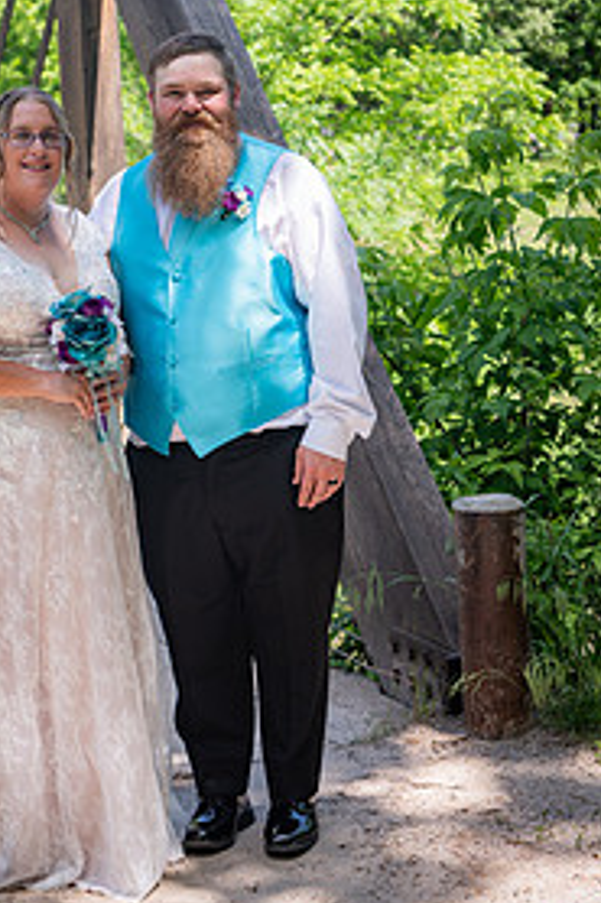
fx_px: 2357
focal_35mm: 94
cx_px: 120
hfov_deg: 14.5
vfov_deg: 21.6
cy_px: 305
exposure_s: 1/200
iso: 64
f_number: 4
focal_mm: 58
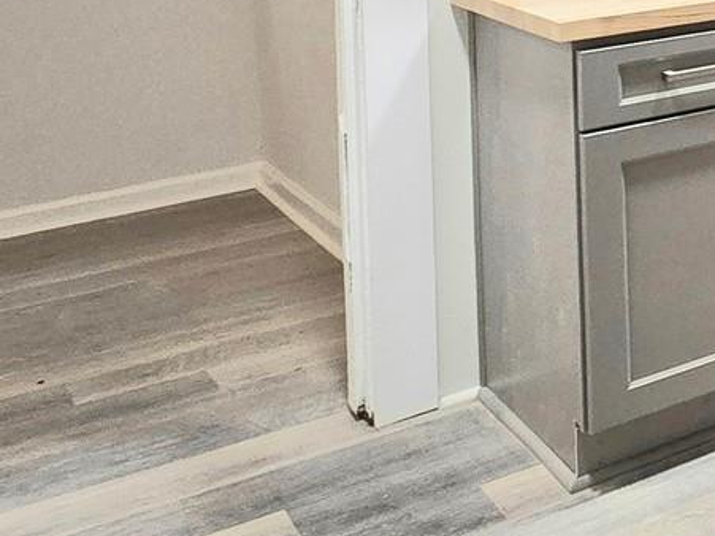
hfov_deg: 20.9
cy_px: -176
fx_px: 1218
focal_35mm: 59
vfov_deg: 22.1
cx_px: 1319
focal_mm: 2.2
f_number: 2.2
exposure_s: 1/60.2
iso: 160
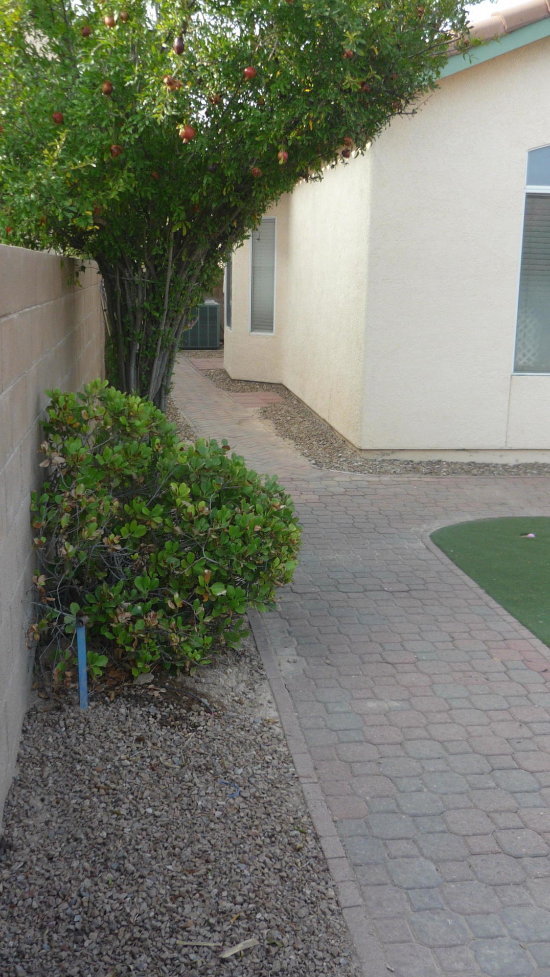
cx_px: 269
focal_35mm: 36
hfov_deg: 32.8
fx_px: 933
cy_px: 488
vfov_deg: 55.3
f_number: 2.8
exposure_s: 1/250
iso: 100
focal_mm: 5.5
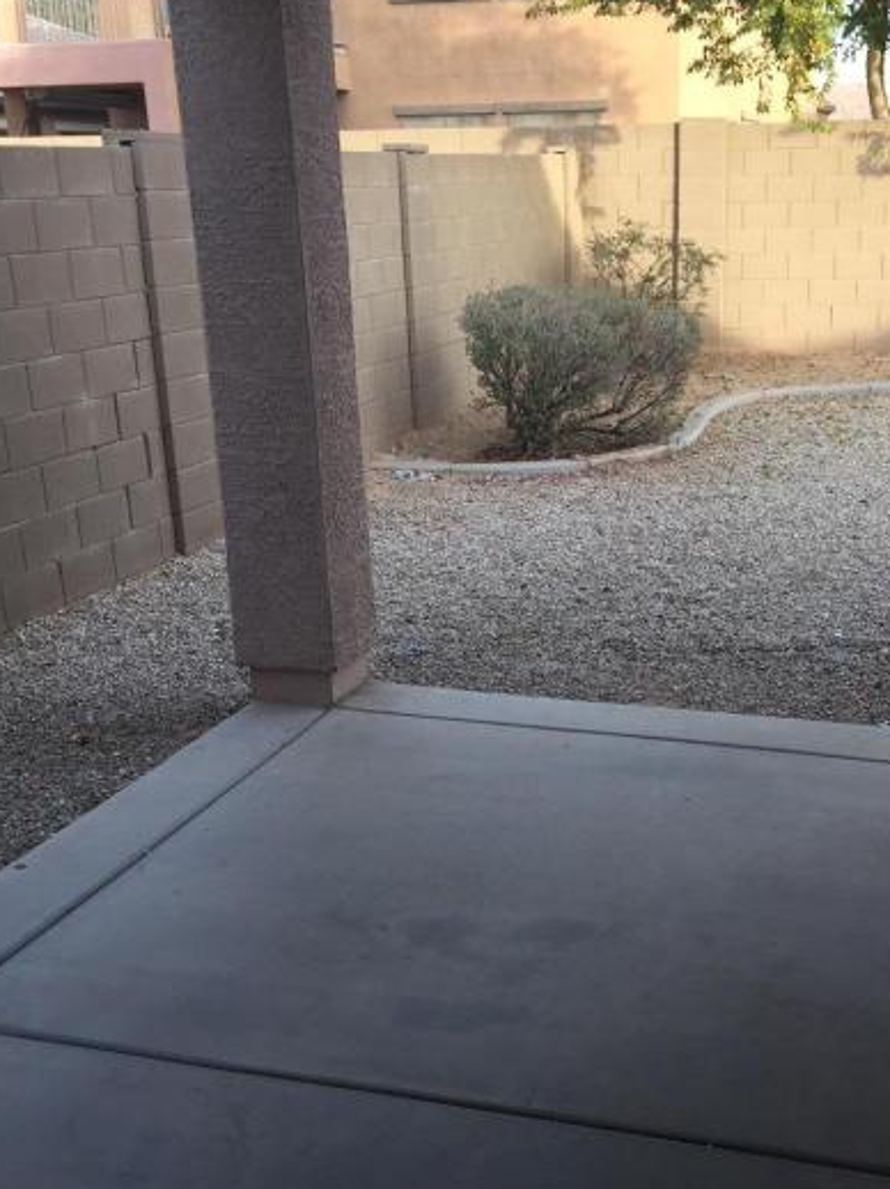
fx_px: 1475
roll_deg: +1.5
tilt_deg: -21.7
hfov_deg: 33.3
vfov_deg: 43.5
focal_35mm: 43
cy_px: 739
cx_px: 576
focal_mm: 4.15
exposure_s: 1/227
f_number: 2.2
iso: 32
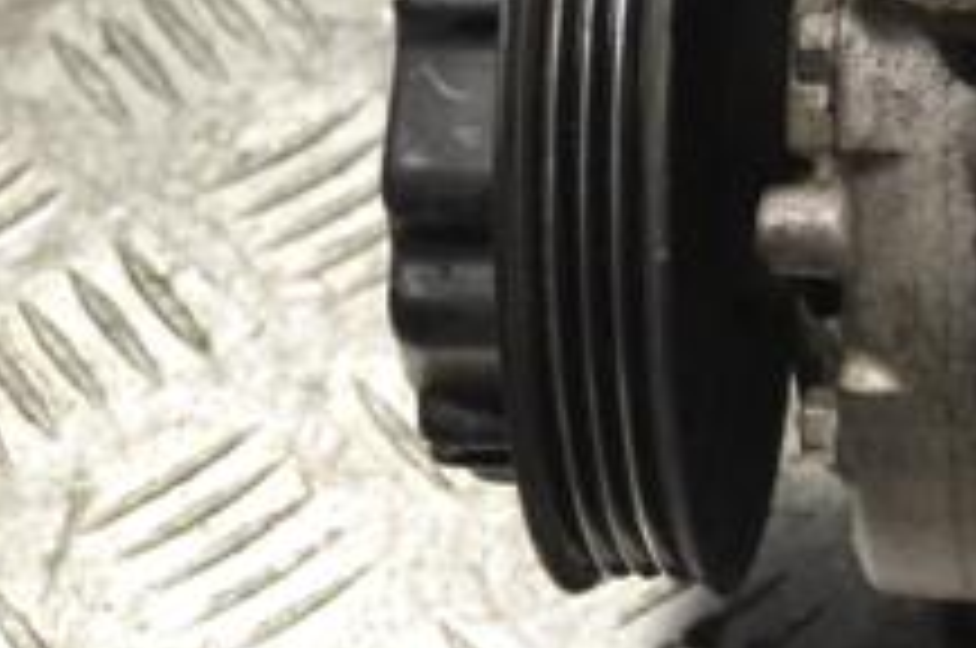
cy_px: 14
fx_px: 3936
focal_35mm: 145
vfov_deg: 9.4
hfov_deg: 13.5
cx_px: 1327
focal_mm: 35
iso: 3200
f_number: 7.1
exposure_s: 1/200
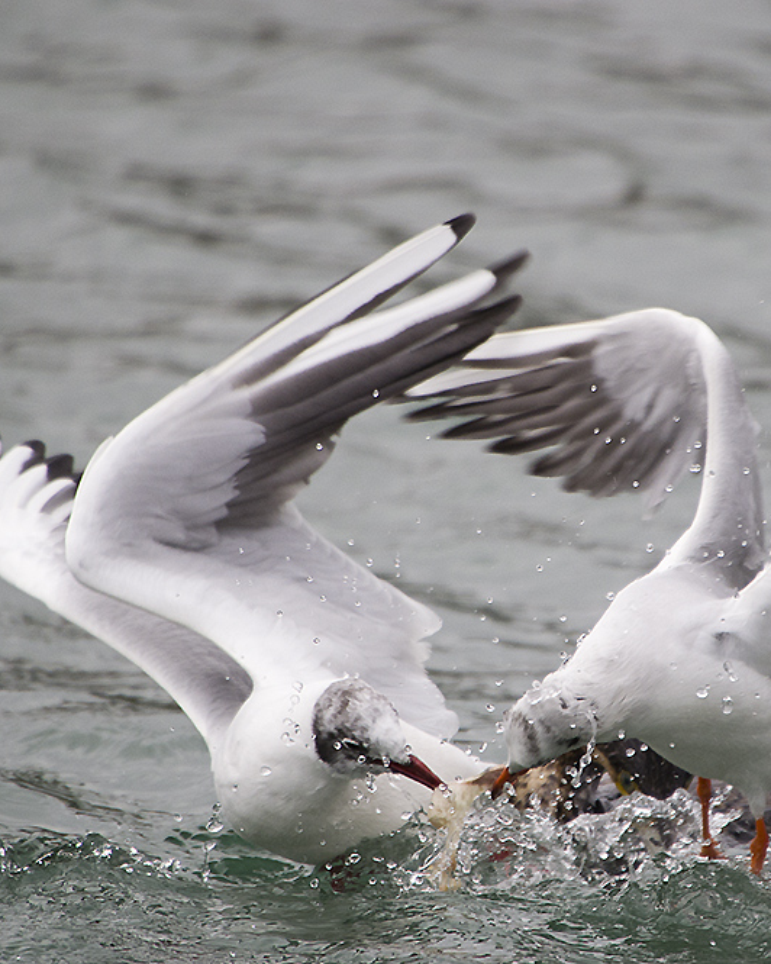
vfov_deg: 1.8
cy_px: 482
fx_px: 30206
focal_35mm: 1059
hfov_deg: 1.5
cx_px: 568
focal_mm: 500
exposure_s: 1/1000
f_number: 6.3
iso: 400
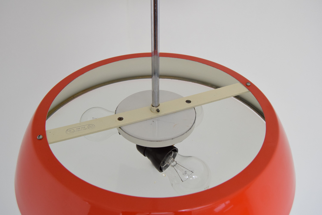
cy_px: 108
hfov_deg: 55.1
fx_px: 309
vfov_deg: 38.4
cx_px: 161
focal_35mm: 34
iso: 1600
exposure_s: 1/100
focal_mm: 23
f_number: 5
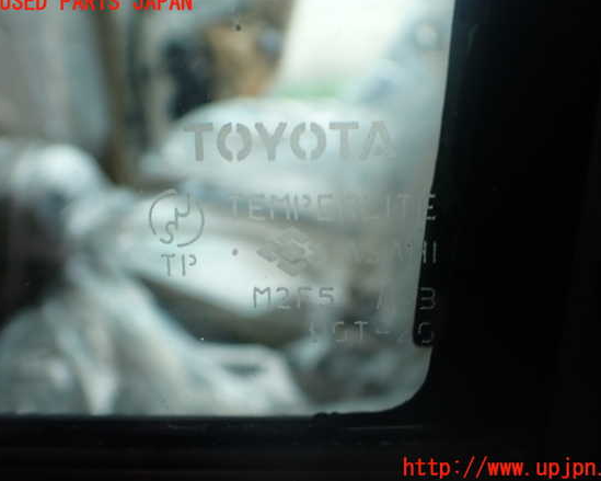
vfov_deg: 45.8
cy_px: 236
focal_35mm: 32
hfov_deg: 55.6
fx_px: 569
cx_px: 322
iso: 100
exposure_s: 1/160
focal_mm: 5.4
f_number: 2.3
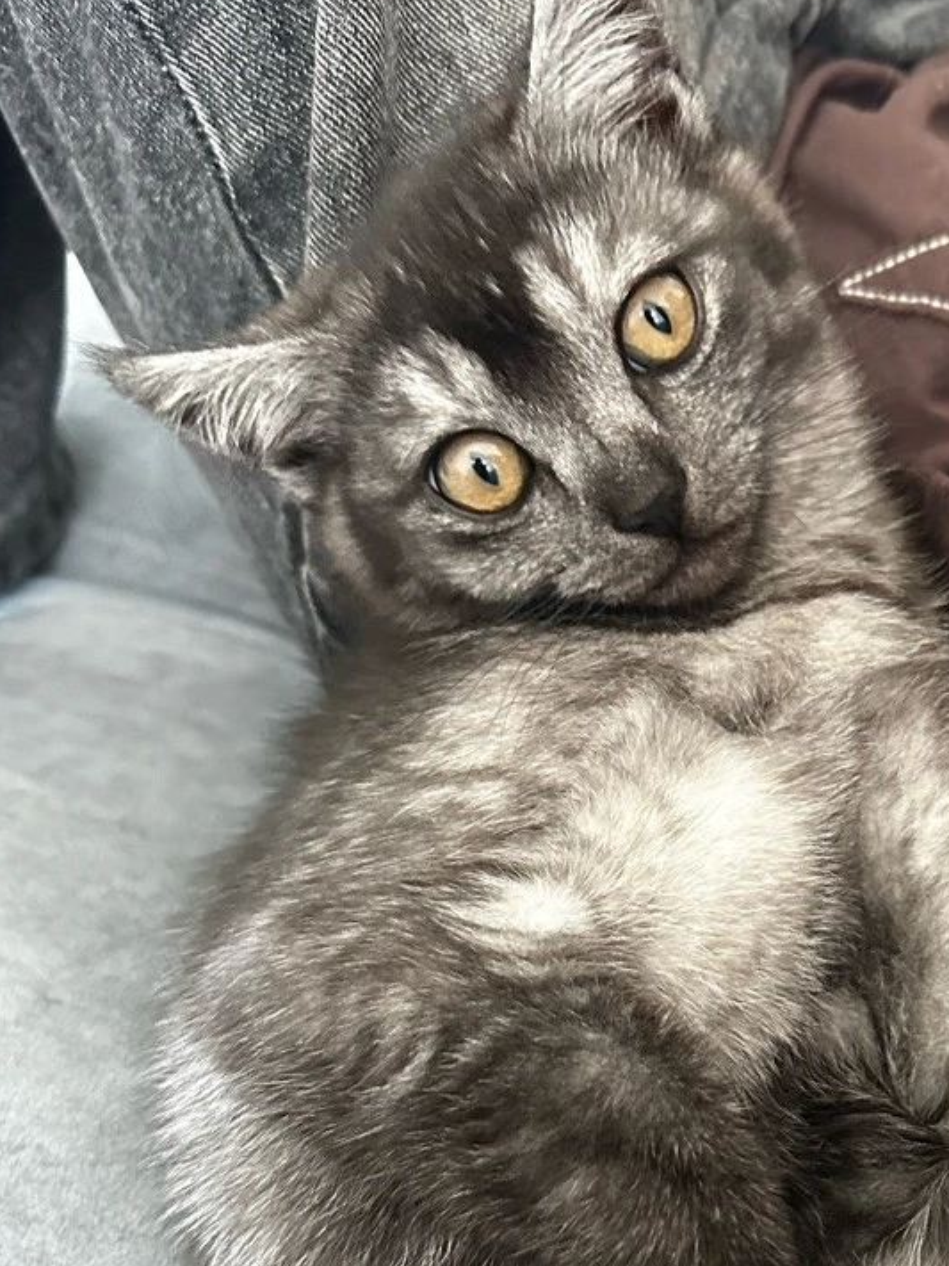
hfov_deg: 30.7
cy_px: 960
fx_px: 1645
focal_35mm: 45
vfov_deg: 40.8
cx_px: 856
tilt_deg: -44.2
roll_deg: -2.6
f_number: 1.78
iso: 1000
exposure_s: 1/44
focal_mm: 6.86
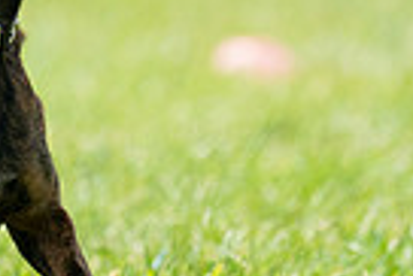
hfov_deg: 1.5
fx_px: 15883
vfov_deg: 1.0
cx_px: 203
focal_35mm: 1383
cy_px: -105
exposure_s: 1/3200
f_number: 6.3
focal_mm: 324
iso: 1250
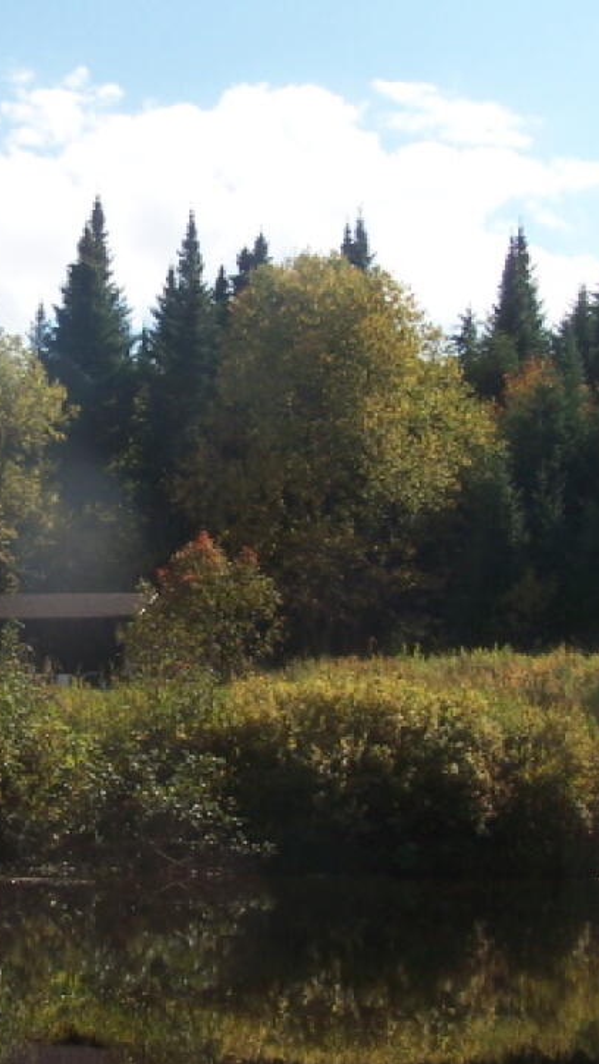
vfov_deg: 27.2
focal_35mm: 78
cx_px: 72
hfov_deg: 15.3
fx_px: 2202
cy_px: 567
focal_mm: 6.3
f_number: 4
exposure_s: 1/800
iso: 80
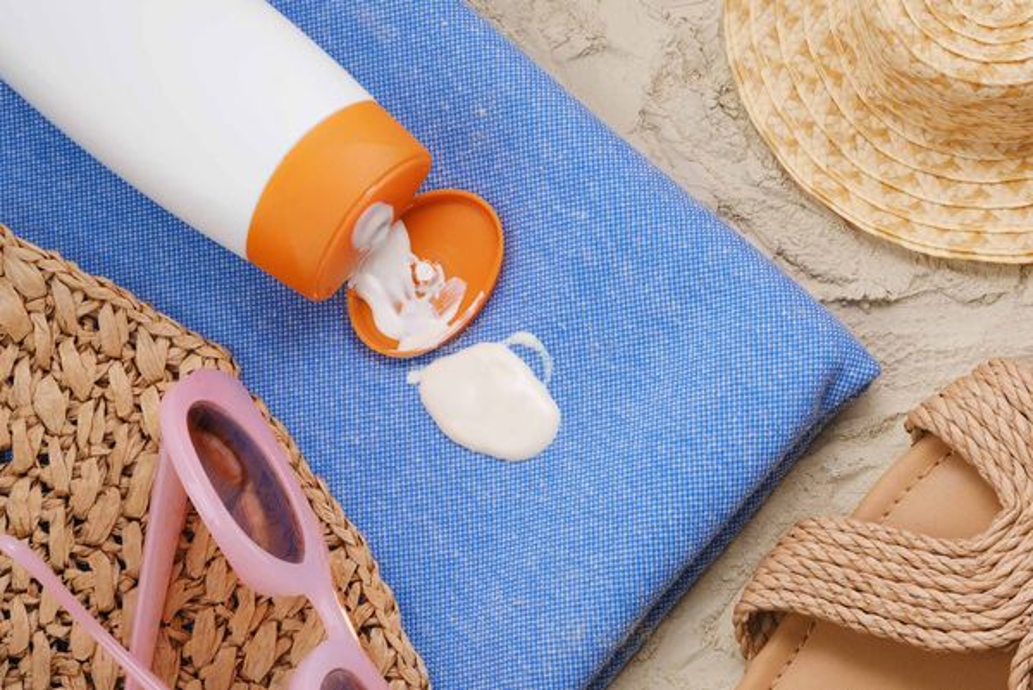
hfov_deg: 17.0
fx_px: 3446
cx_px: 516
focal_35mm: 120
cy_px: 345
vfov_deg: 11.4
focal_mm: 80
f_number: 16
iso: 160
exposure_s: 1/125
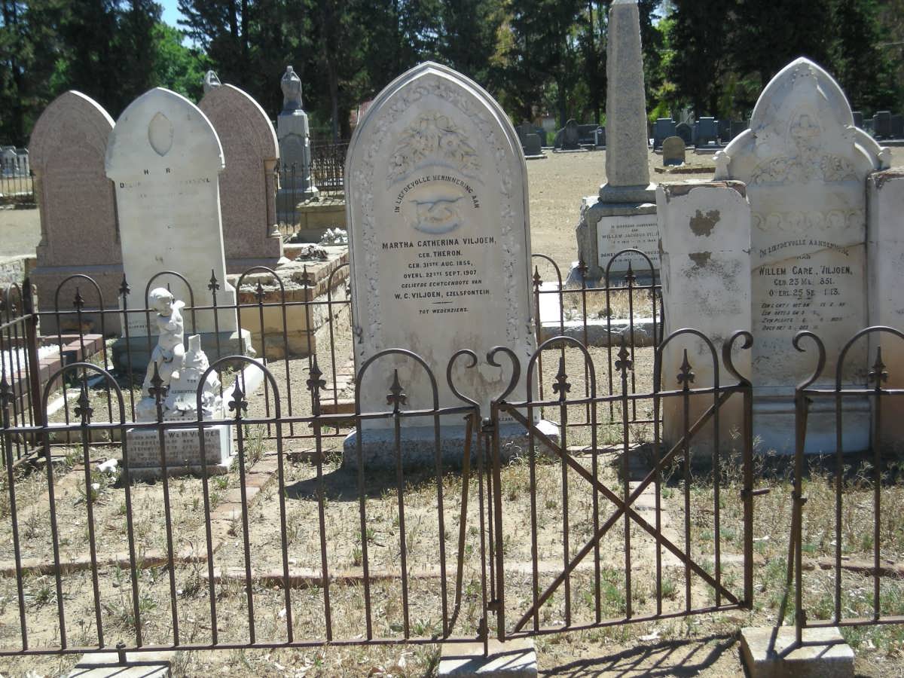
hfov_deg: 31.7
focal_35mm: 61
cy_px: 339
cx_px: 452
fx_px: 1593
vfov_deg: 24.0
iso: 50
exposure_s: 1/364
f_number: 3.5
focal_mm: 9.9
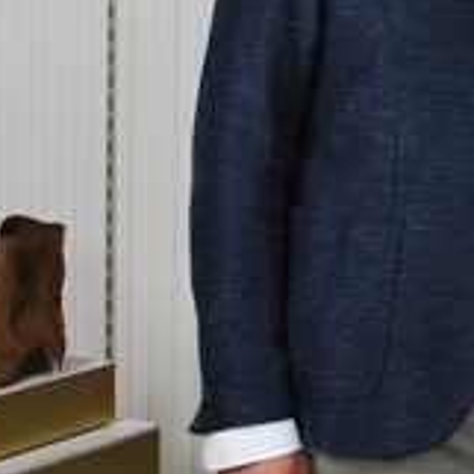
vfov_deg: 11.9
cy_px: -47
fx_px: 2231
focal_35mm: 144
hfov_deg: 11.9
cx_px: 518
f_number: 4.5
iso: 200
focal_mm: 26
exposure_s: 1/80
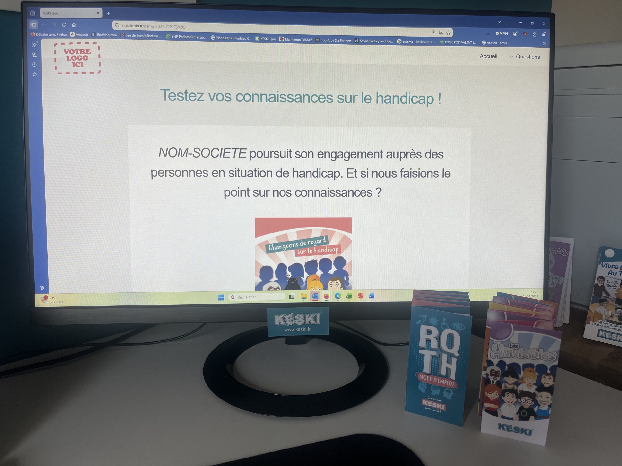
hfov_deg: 67.3
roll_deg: -1.0
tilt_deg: -13.9
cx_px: 311
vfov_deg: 53.1
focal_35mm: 26
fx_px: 467
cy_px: 233
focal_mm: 5.1
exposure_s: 1/121
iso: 50
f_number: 1.6
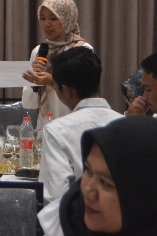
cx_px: -149
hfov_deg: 8.2
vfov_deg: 12.5
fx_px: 1053
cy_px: -23
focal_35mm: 161
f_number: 4.5
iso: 1800
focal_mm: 32
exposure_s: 1/60
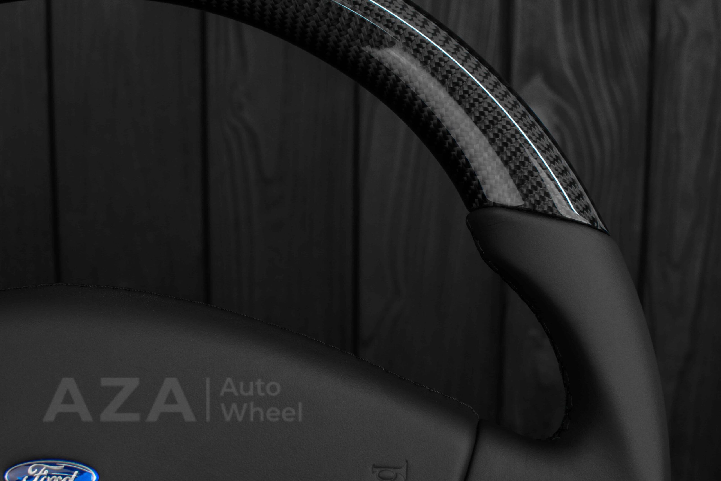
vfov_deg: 25.8
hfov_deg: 37.8
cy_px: 240
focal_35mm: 52
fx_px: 1051
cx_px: 360
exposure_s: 1/125
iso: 500
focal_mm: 35
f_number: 6.3
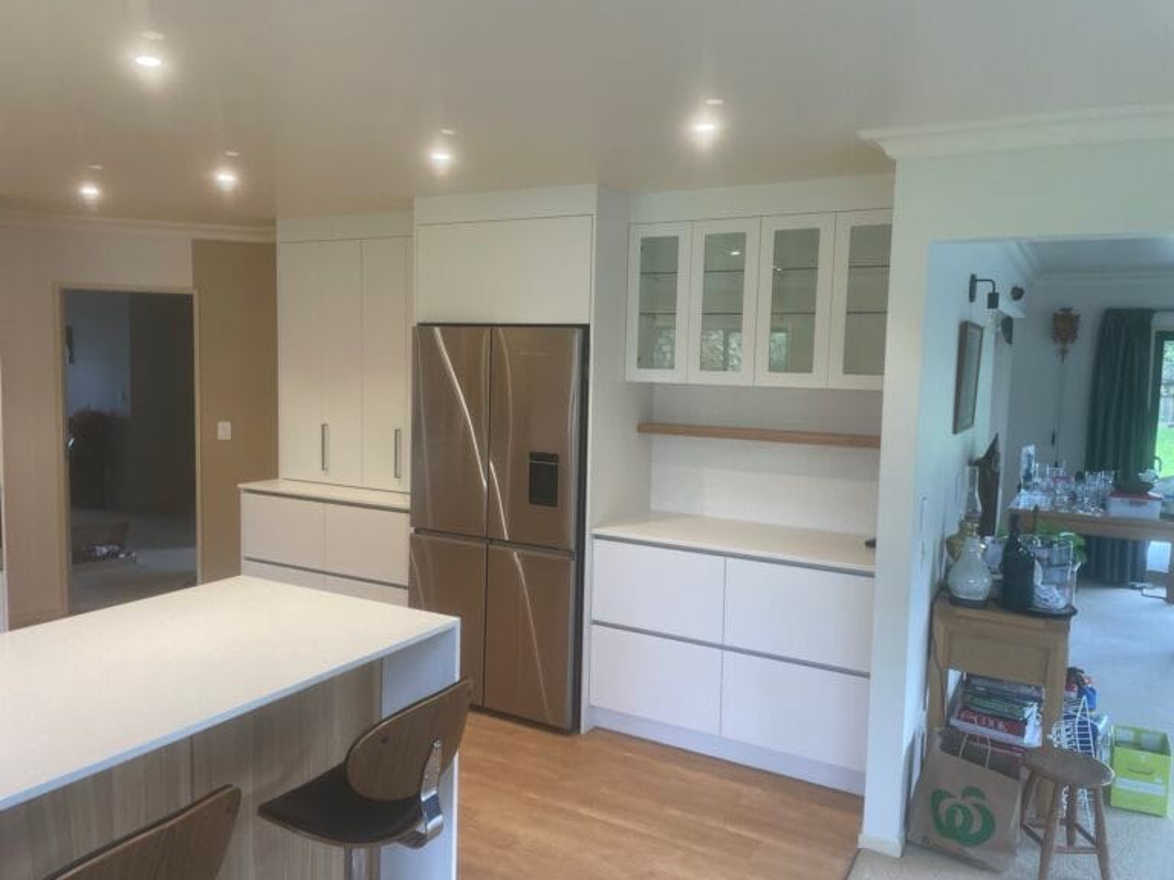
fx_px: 882
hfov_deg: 67.3
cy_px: 440
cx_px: 587
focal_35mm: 26
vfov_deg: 53.1
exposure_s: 1/100
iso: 80
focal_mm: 4.2
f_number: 1.6
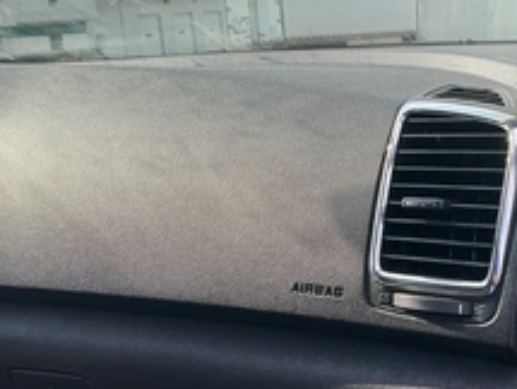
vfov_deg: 28.0
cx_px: 255
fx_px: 778
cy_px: 243
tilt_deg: -15.3
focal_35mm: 52
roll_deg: +5.3
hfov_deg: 36.8
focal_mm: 3
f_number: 1.8
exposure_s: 1/391
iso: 25
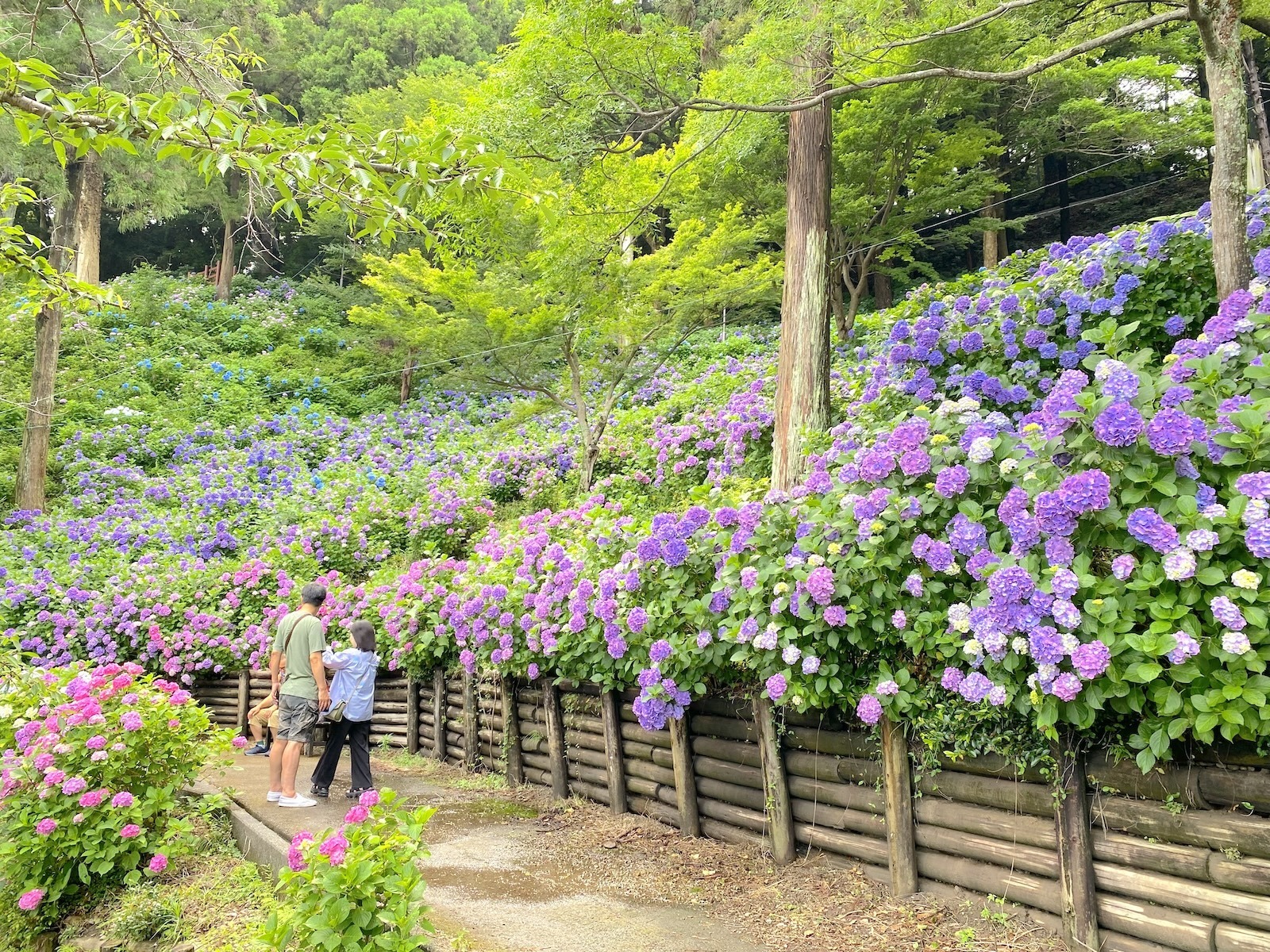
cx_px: 635
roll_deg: -1.2
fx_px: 954
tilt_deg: +9.5
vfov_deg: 53.1
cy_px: 476
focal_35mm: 26
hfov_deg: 67.3
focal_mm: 4.25
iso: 32
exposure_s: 1/122
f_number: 1.8
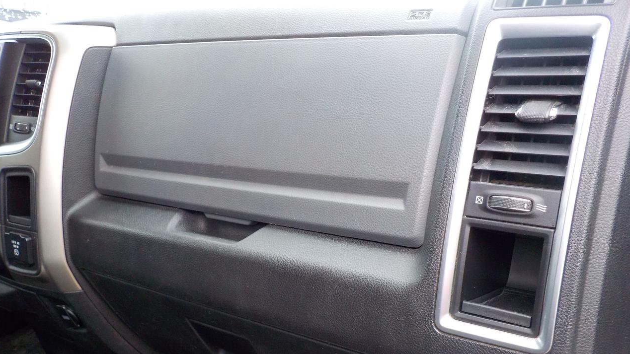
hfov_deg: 59.5
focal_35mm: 33
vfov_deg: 35.3
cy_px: 230
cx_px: 313
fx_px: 551
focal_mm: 4.1
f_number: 3.3
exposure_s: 1/30
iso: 220
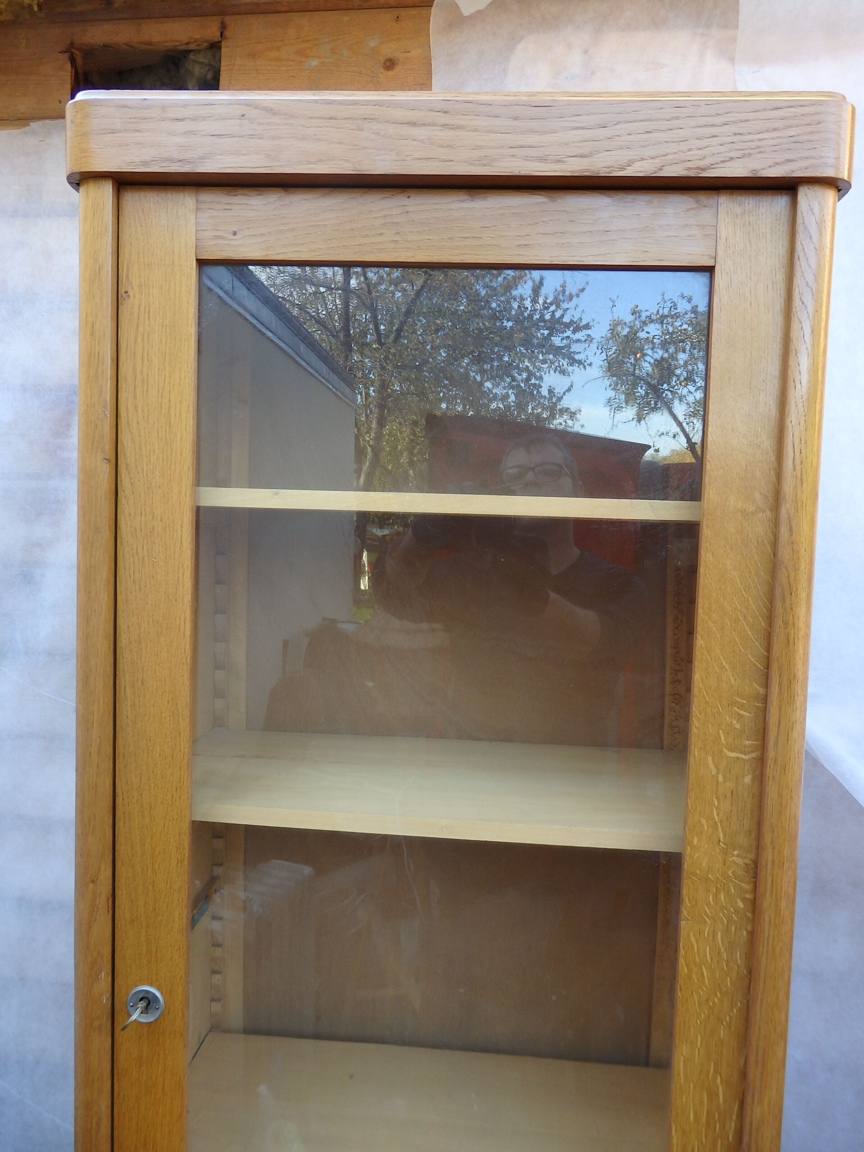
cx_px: 432
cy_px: 576
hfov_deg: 54.9
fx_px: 832
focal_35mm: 25
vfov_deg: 69.4
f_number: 3
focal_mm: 4.5
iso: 125
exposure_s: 1/80
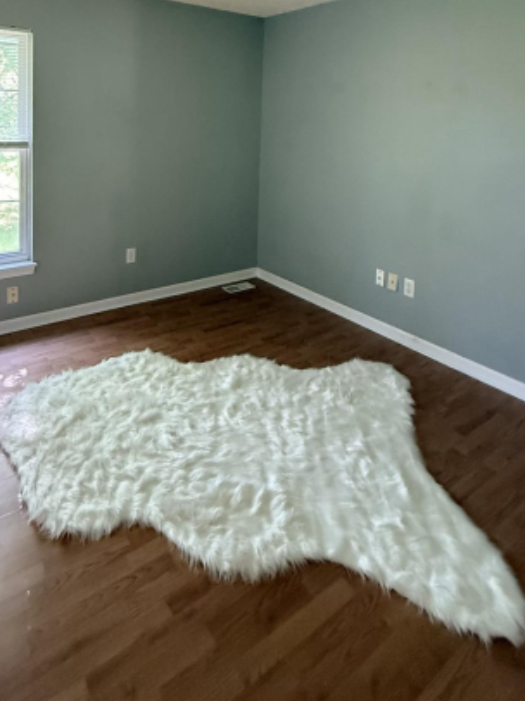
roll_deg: +0.7
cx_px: 207
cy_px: 148
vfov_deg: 67.5
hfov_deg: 58.3
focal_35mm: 23
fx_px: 466
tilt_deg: -3.5
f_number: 2.2
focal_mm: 2.22
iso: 640
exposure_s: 1/60
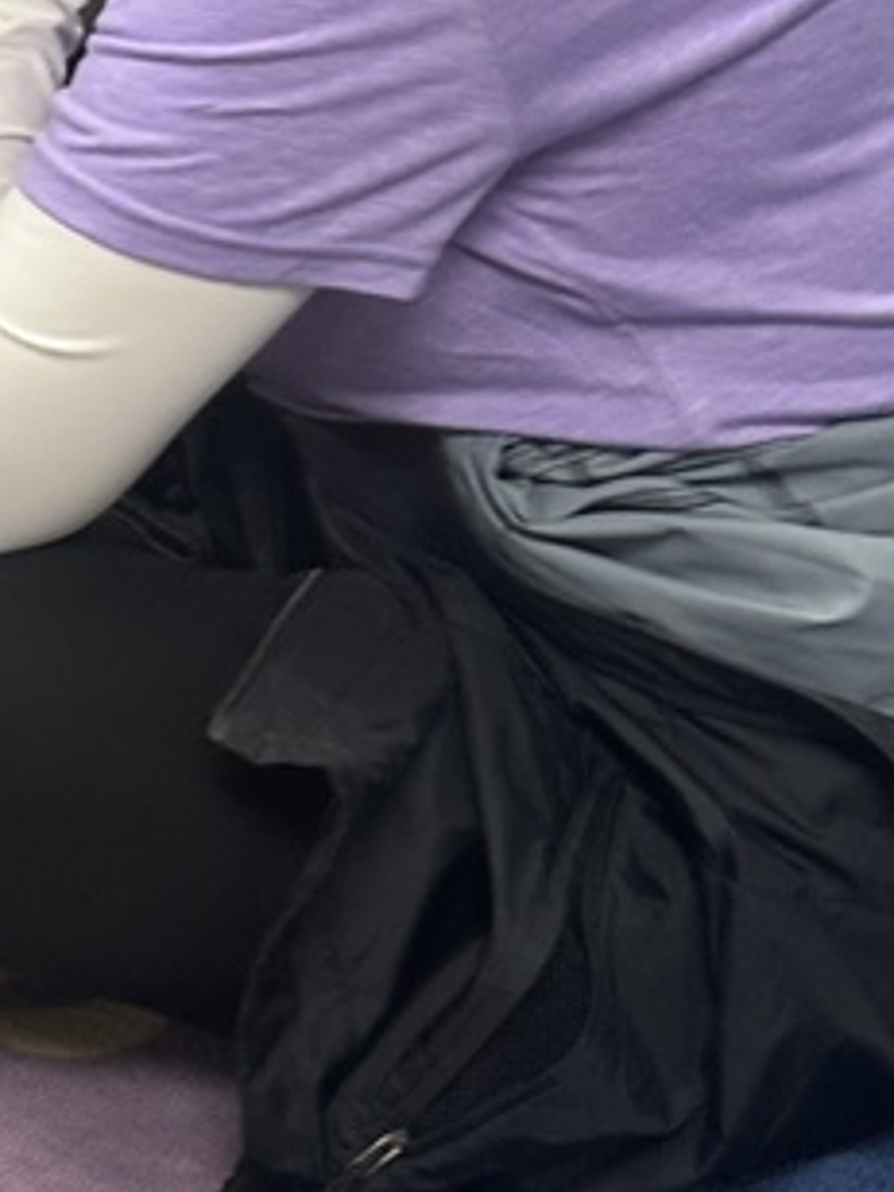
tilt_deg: -28.1
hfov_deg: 8.4
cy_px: 62
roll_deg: -2.1
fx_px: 5957
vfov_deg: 11.3
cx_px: -488
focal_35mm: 173
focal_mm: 5.96
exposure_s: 1/40
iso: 125
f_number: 1.6
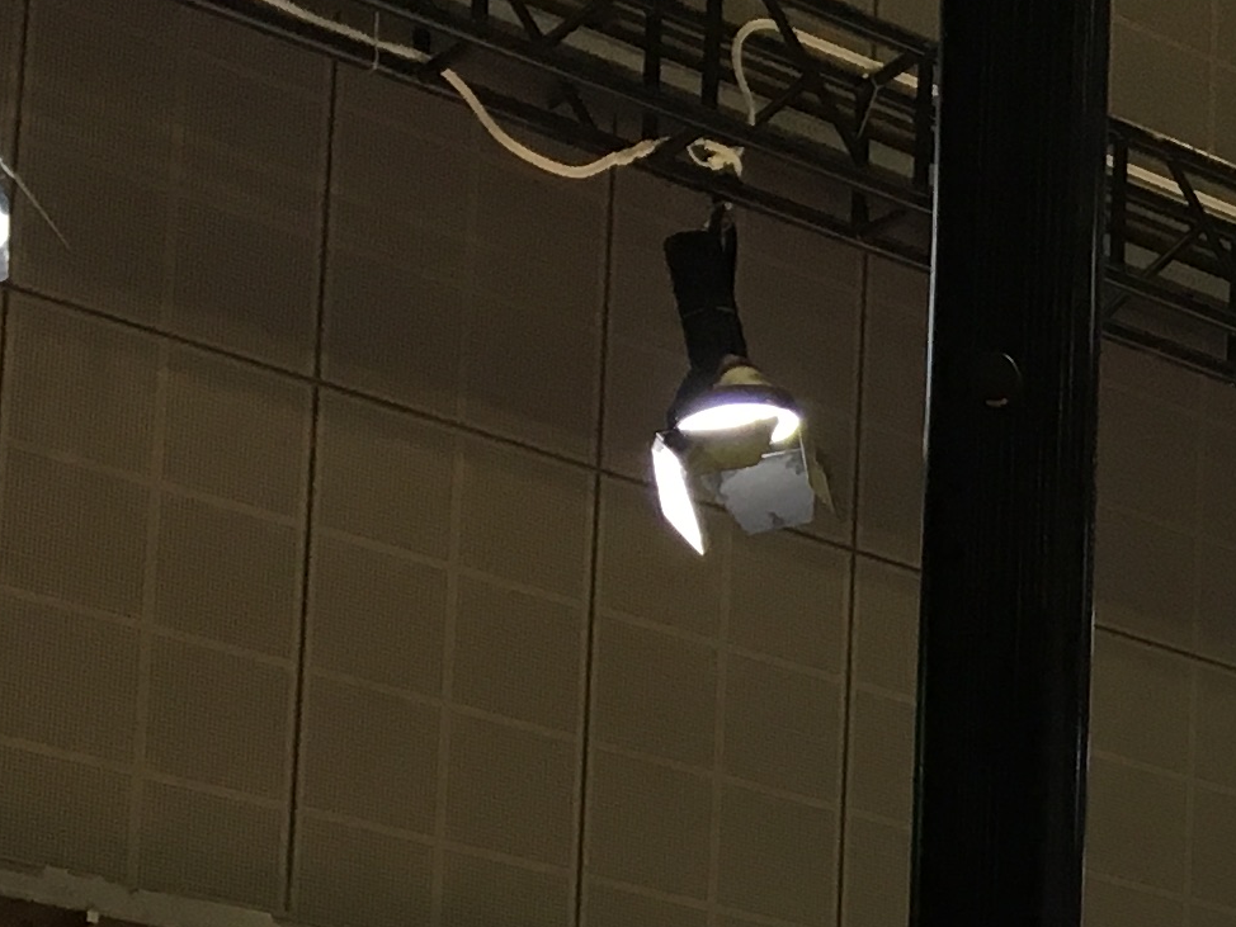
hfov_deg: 14.6
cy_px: 1635
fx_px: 4286
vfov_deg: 11.5
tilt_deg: +6.9
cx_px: 2156
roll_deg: -1.0
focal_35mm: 120
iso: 40
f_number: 2.2
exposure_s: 1/33
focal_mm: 4.15
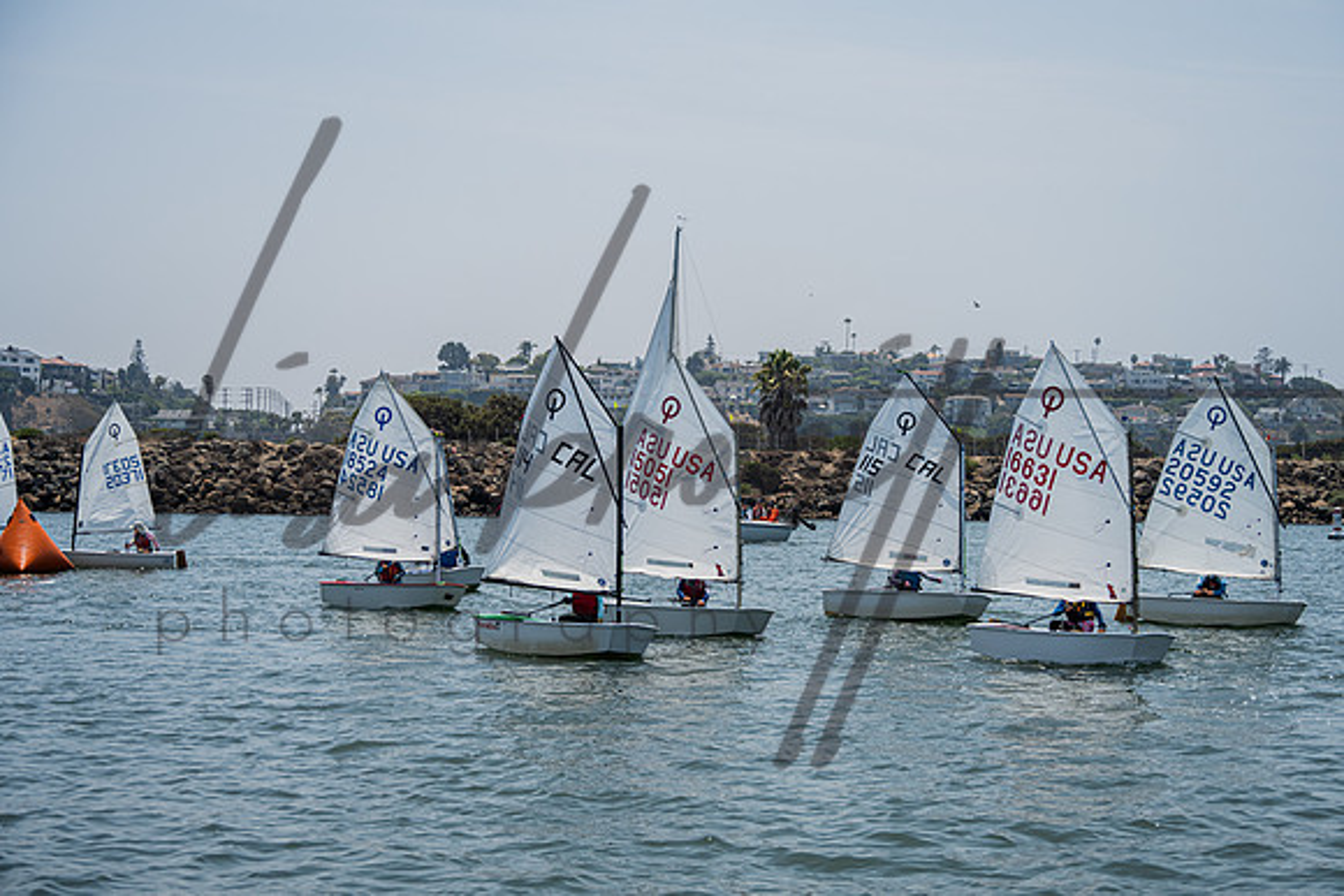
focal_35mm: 75
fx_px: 2805
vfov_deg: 18.2
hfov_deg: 26.9
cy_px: 477
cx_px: 709
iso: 320
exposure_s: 1/1600
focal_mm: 70
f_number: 6
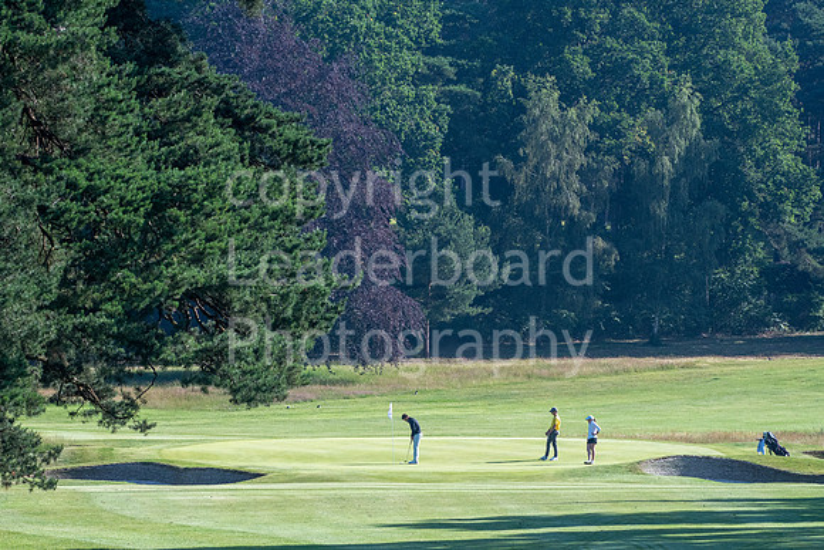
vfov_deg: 4.6
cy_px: 275
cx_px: 412
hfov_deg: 6.9
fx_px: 6868
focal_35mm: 300
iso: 500
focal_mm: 200
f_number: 5.6
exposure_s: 1/2500
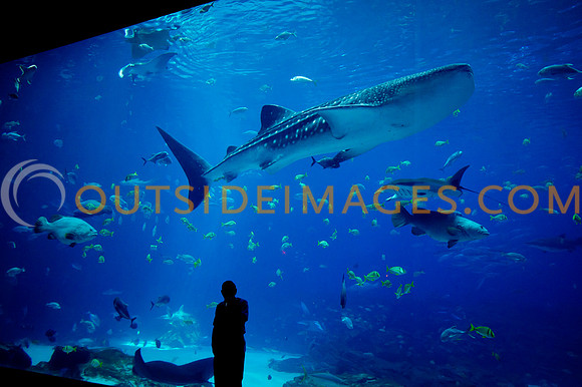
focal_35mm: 31
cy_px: 194
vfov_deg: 42.3
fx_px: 501
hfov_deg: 60.3
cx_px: 291
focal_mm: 31
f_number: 4.5
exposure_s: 1/100
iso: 2000
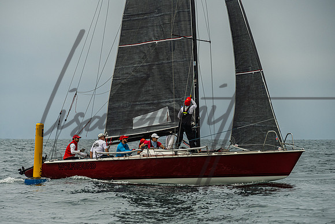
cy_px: 131
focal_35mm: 196
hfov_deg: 10.5
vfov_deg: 7.0
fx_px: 1826
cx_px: 151
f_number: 6.3
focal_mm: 165
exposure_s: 1/2000
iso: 400
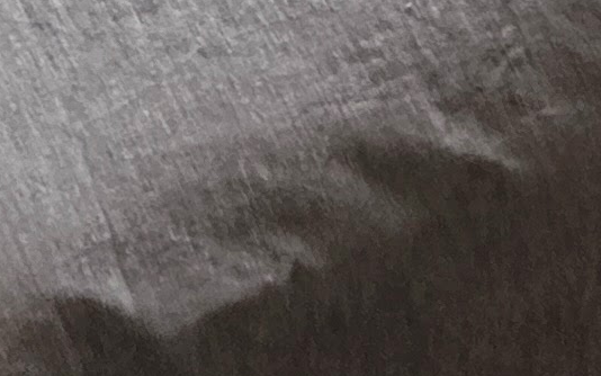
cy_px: -1151
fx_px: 1835
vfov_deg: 7.7
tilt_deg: -23.0
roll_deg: +1.1
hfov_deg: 17.3
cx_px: -209
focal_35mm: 112
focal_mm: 2.22
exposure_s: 1/50
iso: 200
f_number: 2.2
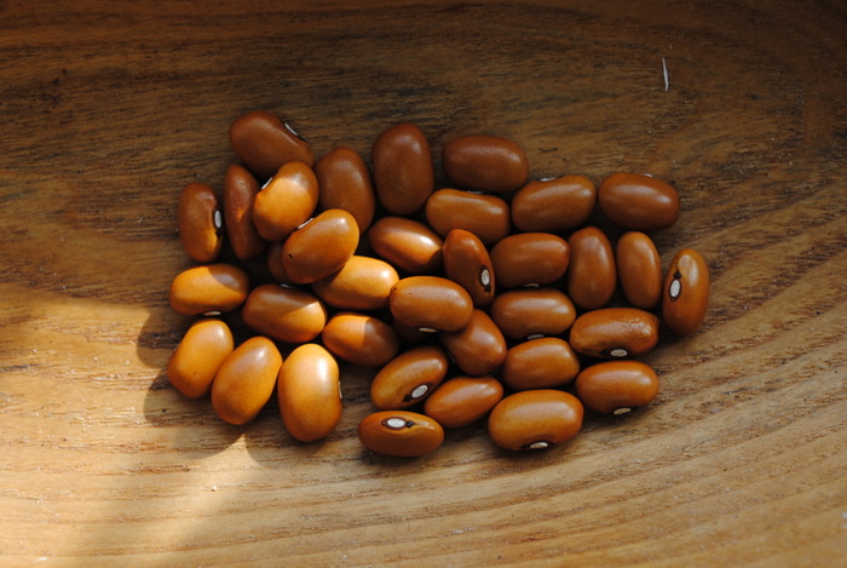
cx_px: 424
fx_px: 1590
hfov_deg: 29.8
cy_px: 284
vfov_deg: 20.2
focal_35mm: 68
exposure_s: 1/60
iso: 160
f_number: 8
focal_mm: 45
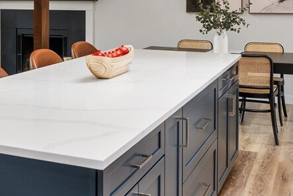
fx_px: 497
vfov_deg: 21.6
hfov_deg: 32.3
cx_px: 75
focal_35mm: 61
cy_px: 5
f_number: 9
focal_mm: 16
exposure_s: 1/10
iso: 320
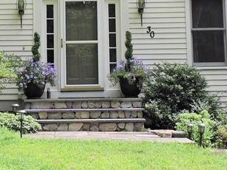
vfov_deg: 12.2
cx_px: 82
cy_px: -72
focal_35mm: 117
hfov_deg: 16.8
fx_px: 768
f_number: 3.3
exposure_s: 1/250
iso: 100
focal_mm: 6.2
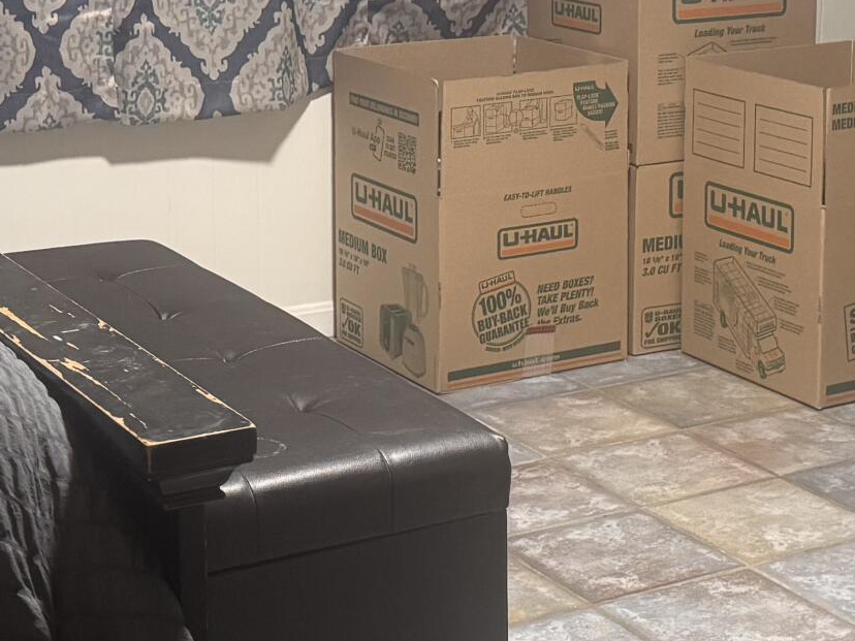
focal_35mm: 87
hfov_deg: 22.4
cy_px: 140
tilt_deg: -11.8
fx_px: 2149
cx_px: 550
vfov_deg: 16.9
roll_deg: -0.6
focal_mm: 6.76
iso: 500
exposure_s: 1/60
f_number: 1.78
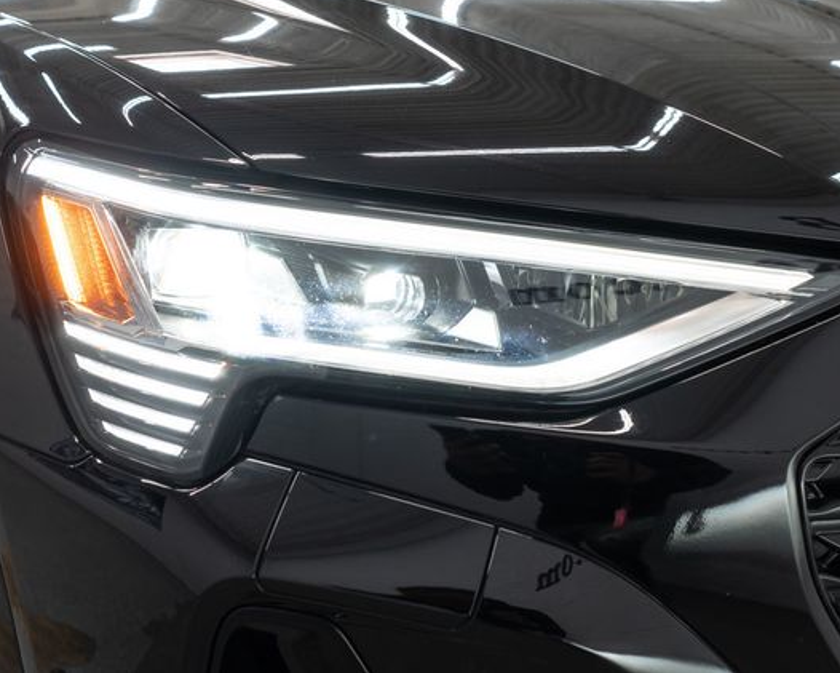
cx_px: 446
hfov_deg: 38.8
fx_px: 1194
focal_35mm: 48
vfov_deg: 31.5
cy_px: 333
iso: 160
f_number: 3.2
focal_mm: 28
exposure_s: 1/40
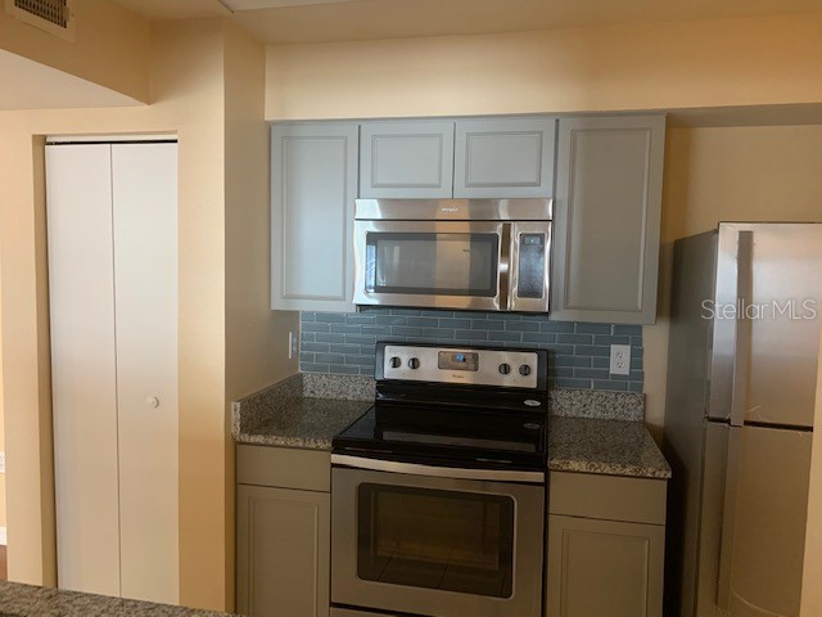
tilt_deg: -4.1
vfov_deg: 53.1
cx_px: 411
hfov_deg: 67.3
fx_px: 617
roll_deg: -0.1
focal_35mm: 26
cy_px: 308
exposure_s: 1/40
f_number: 1.8
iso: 320
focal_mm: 4.25
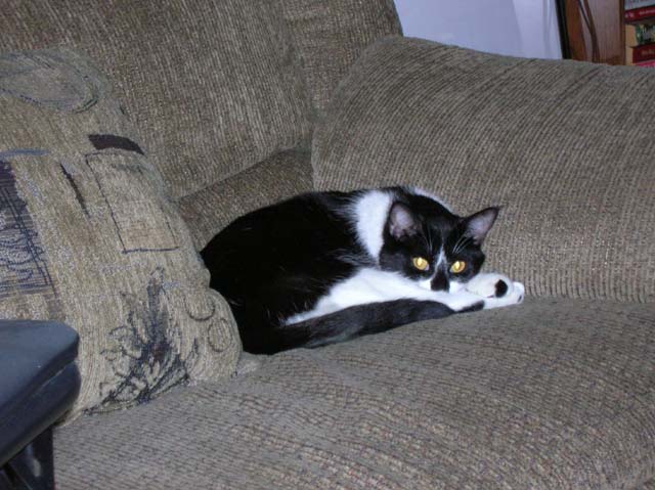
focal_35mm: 86
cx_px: 328
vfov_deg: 17.1
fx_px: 1626
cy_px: 245
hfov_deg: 22.8
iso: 161
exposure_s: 1/60.1
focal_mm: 14.3
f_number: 4.4
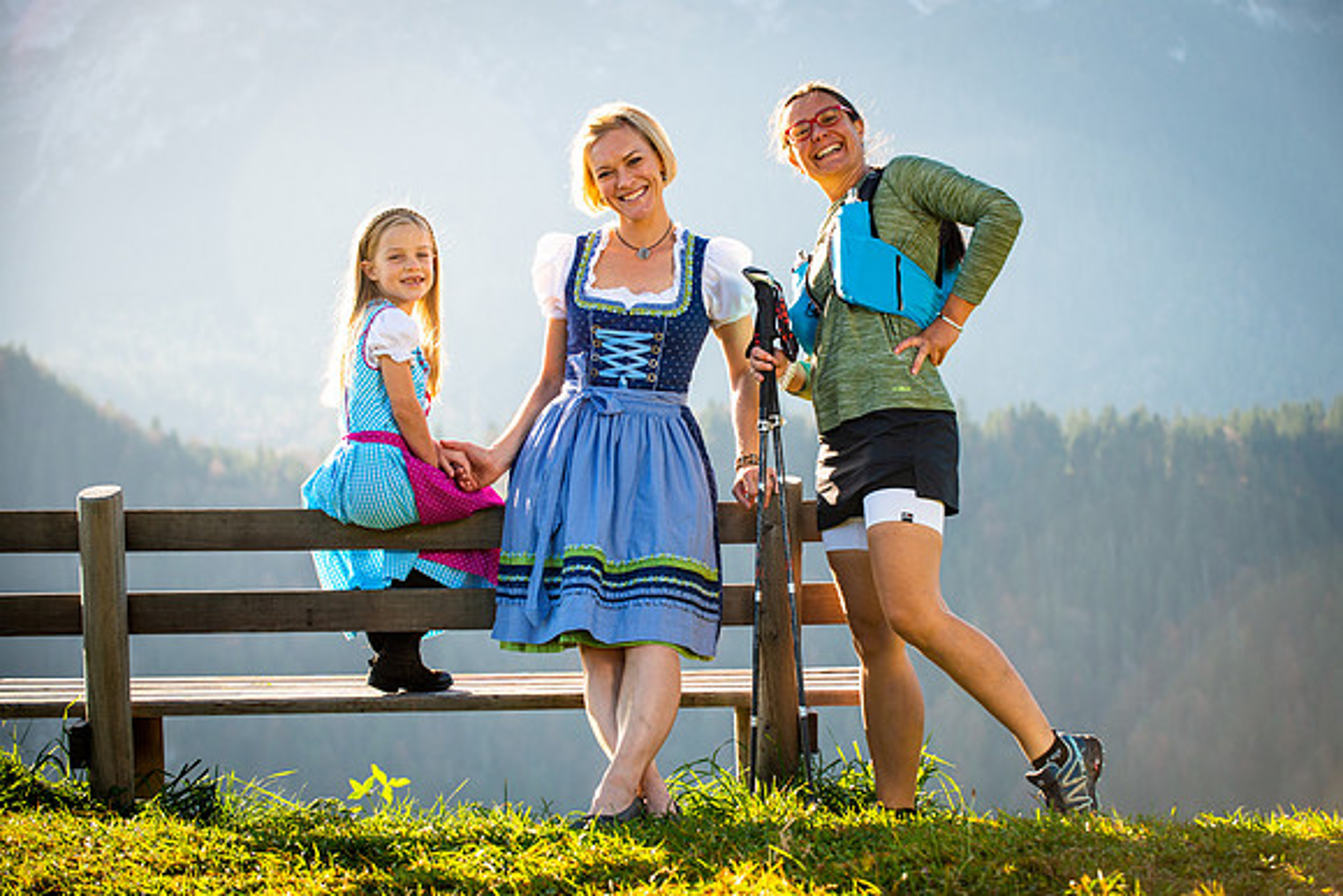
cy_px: 428
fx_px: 4089
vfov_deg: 12.5
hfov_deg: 18.7
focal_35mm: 110
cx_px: 701
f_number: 6.3
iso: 100
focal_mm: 105
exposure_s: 1/250
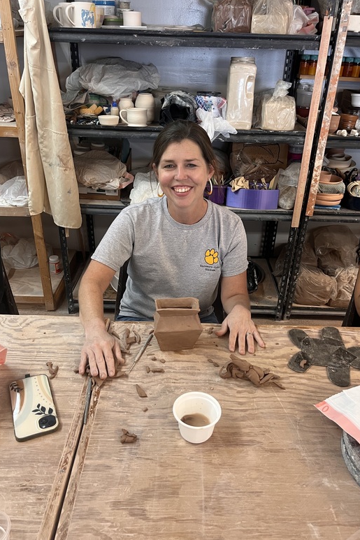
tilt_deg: -29.6
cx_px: 188
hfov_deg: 46.4
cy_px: 277
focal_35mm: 28
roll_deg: -3.3
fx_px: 420
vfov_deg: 65.5
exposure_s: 1/60
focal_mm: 5.1
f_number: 1.6
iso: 100
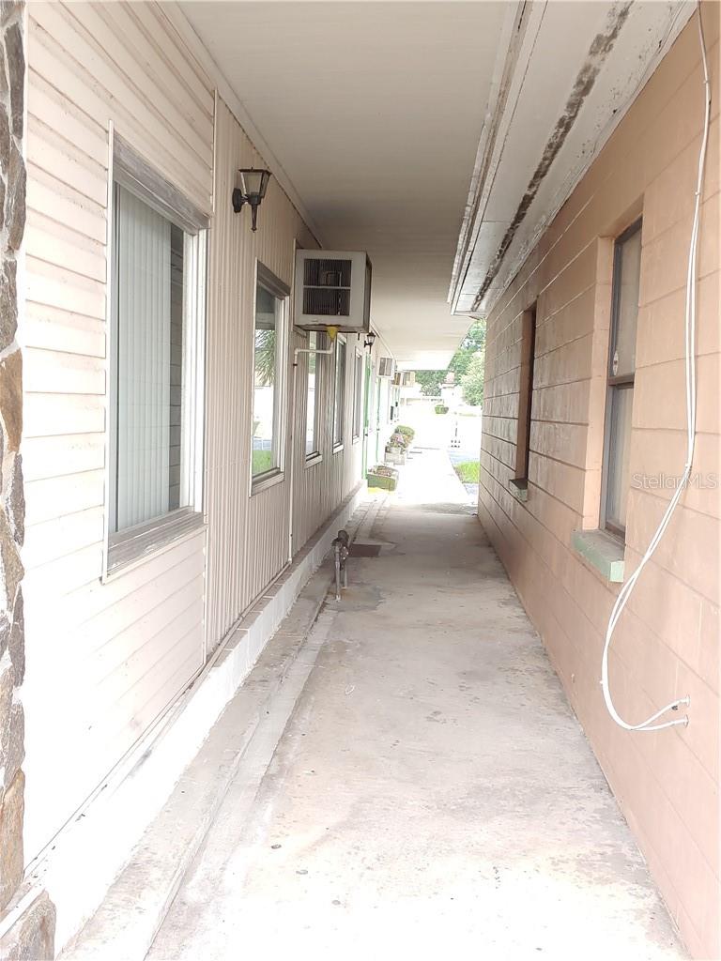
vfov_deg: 52.6
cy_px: 480
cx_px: 360
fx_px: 972
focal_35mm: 35
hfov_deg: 40.7
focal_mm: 4.23
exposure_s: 1/60
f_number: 1.5
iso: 50
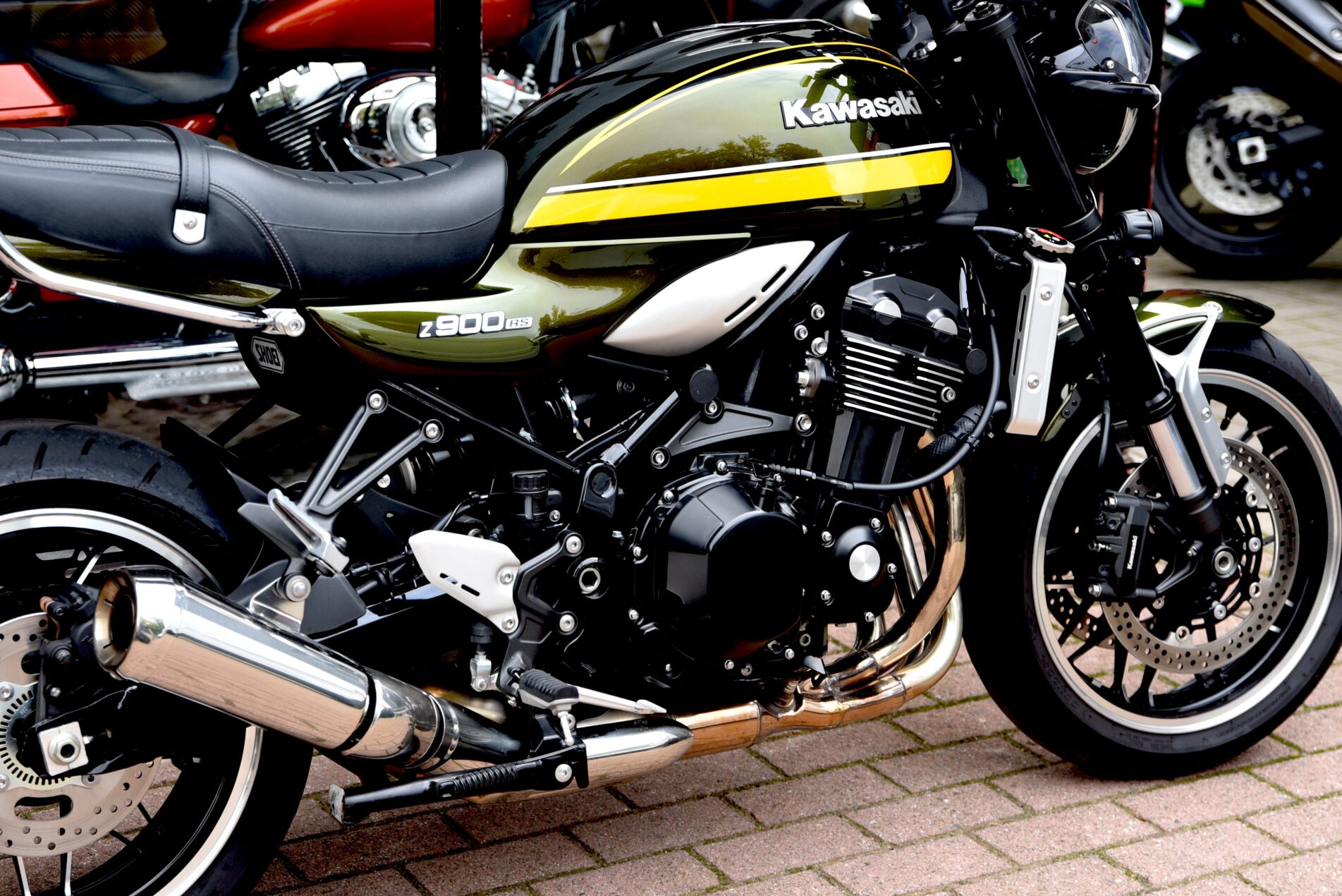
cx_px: 519
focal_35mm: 74
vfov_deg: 18.4
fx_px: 2759
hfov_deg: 27.3
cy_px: 404
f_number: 3.5
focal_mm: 55
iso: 200
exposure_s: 1/60
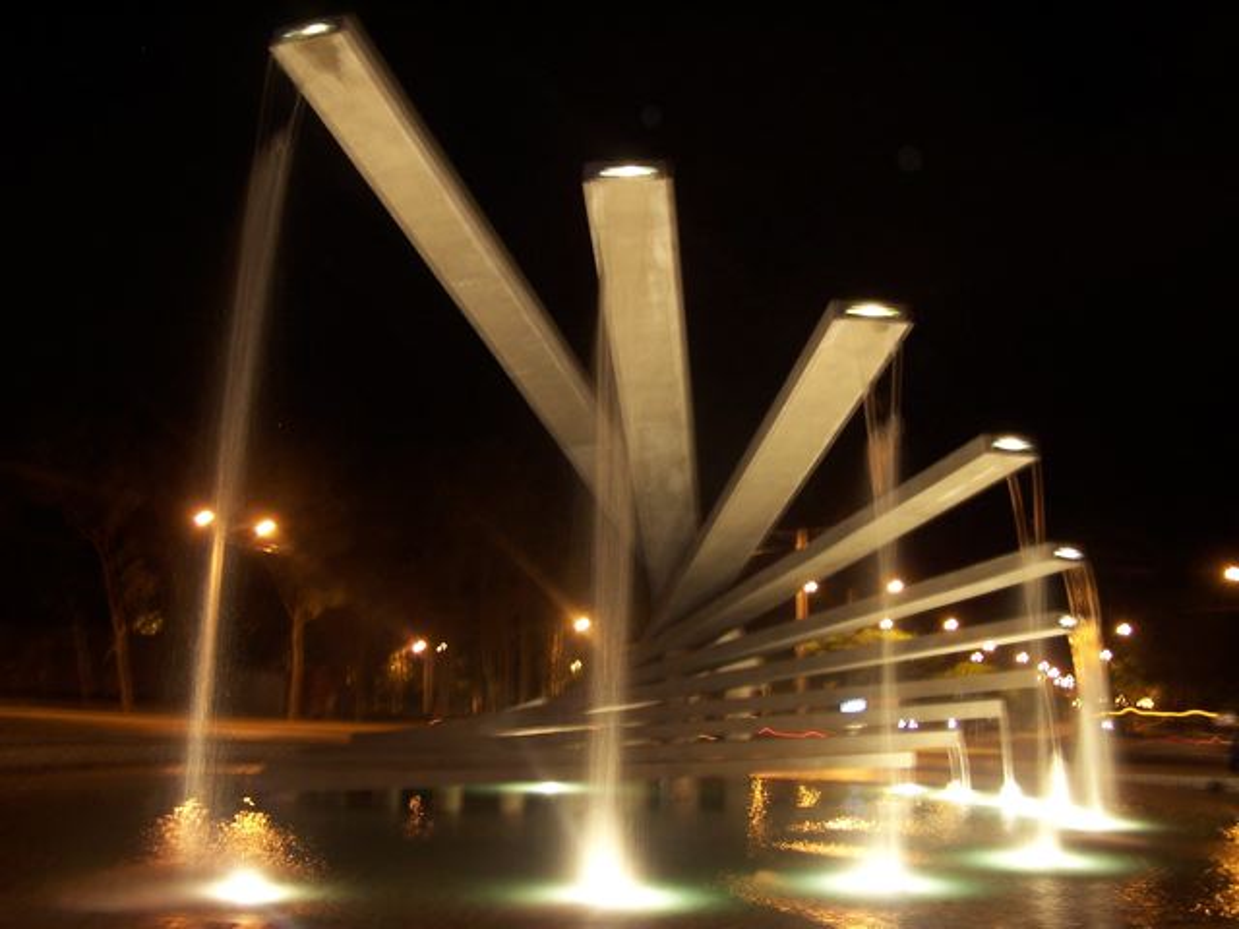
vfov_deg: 37.7
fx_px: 1360
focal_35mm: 38
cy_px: 464
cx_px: 620
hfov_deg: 49.0
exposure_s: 1/2
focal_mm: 6.3
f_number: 2.8
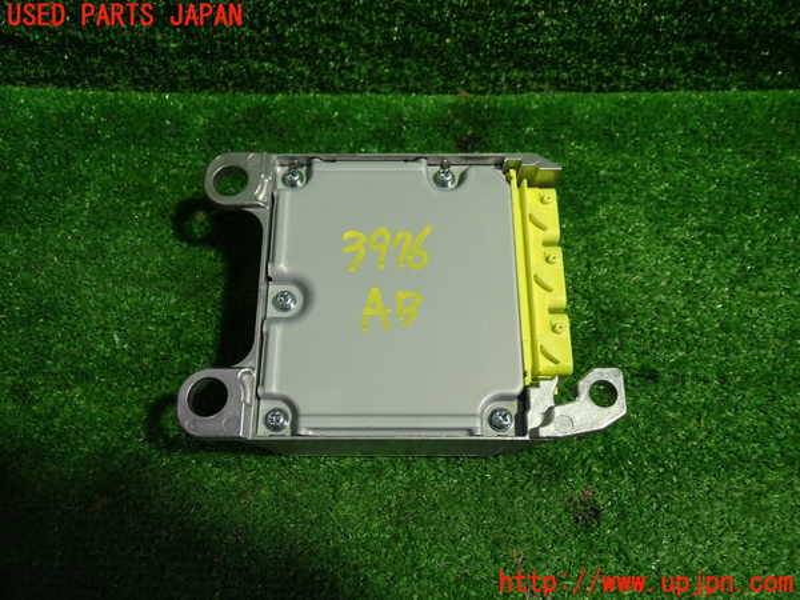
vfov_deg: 46.8
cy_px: 300
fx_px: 693
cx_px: 400
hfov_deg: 60.0
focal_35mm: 30
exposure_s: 1/60
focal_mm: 5.4
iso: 200
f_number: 2.3
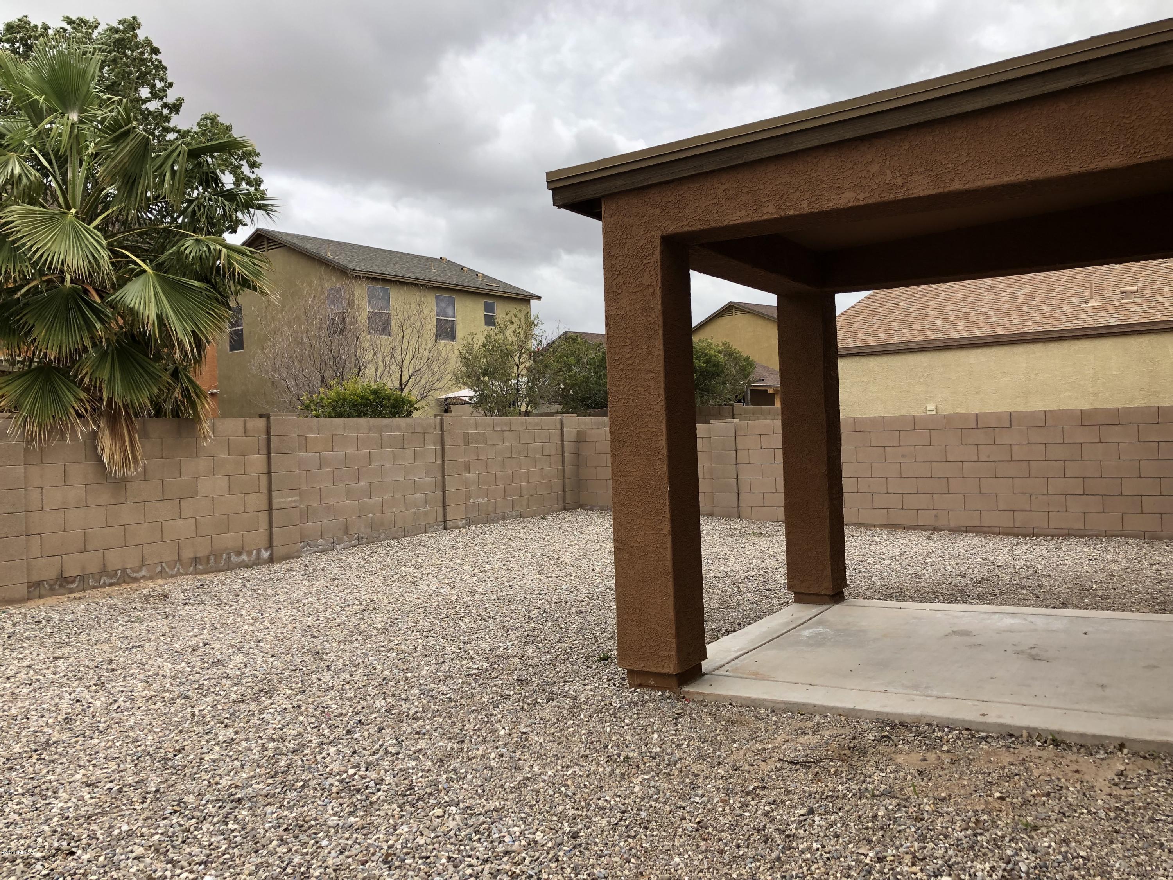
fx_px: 949
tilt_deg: +1.1
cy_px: 440
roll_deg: +0.0
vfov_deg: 49.7
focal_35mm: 28
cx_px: 586
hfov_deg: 63.4
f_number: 1.8
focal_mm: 3.99
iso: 20
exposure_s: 1/1143
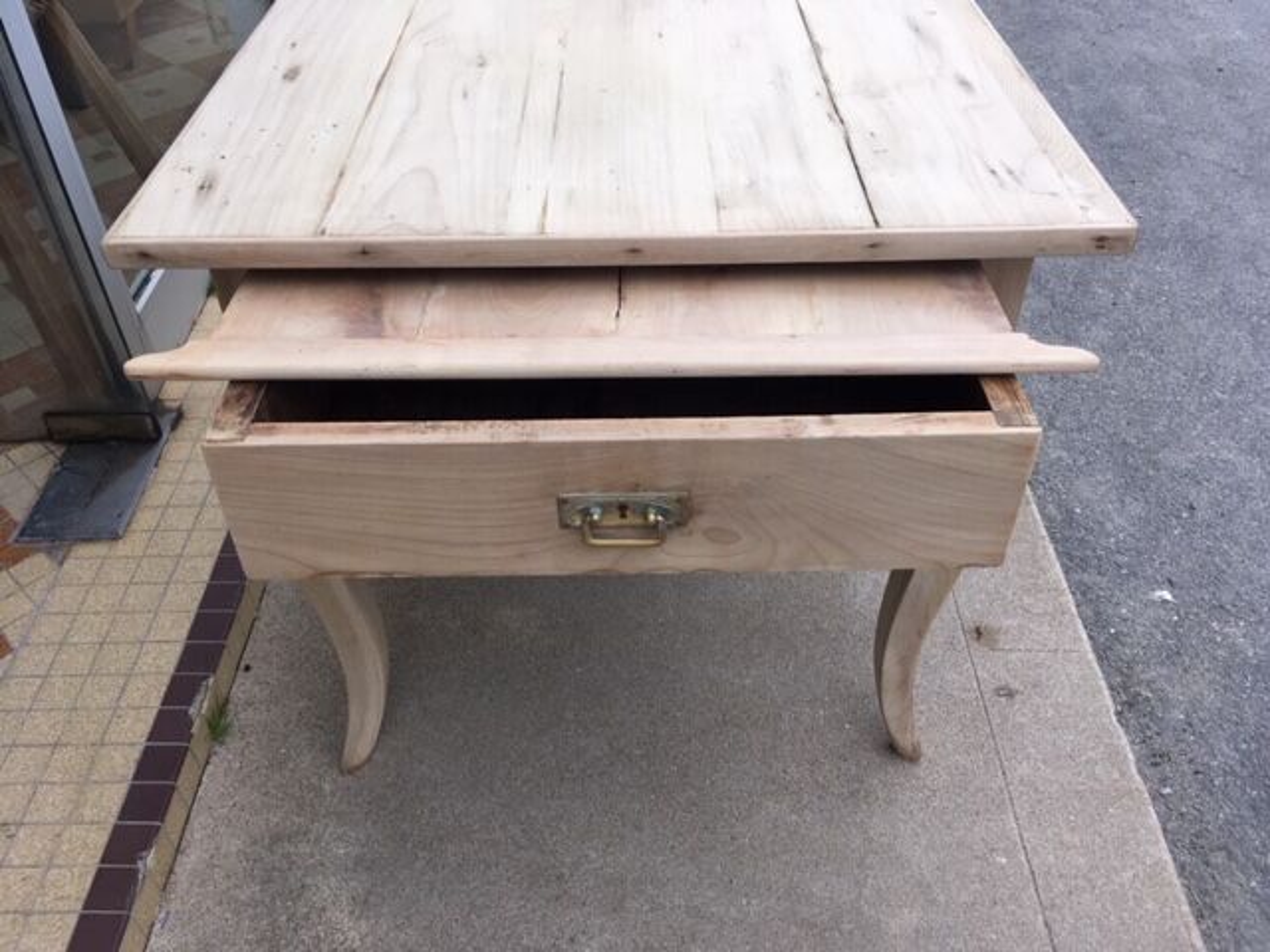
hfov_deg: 61.7
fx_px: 1064
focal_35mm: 29
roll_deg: -1.5
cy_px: 476
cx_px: 635
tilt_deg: -40.2
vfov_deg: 48.2
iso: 40
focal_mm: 4.15
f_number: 2.2
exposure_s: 1/120
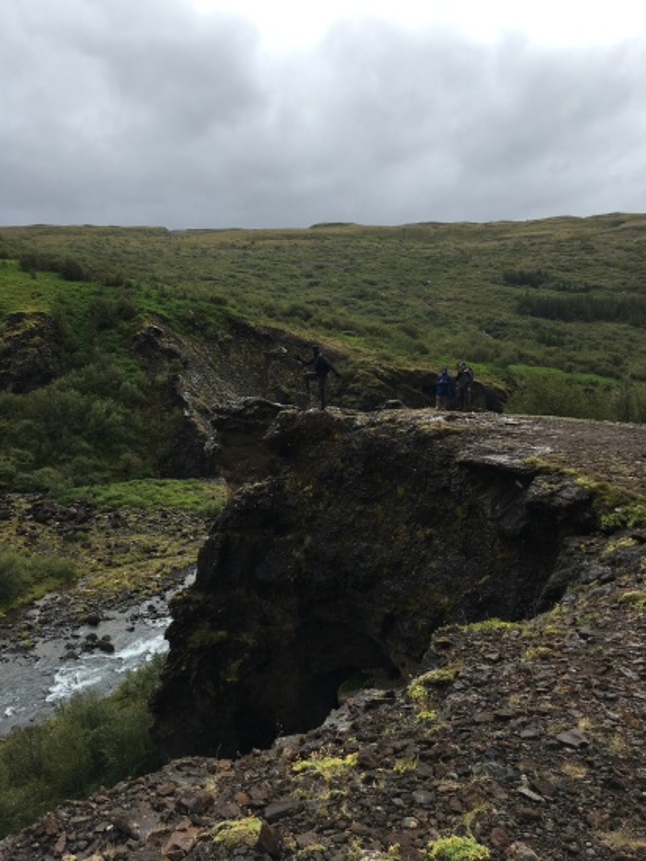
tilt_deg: -10.8
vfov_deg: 61.6
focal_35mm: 29
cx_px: 323
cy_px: 430
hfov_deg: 48.2
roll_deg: +0.7
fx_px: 721
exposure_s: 1/905
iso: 25
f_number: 2.2
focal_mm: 4.15
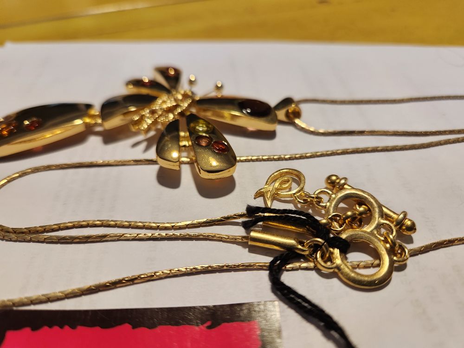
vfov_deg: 58.9
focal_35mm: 23
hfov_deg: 73.9
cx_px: 232
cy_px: 174
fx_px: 308
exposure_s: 1/100
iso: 320
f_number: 1.8
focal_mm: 5.4
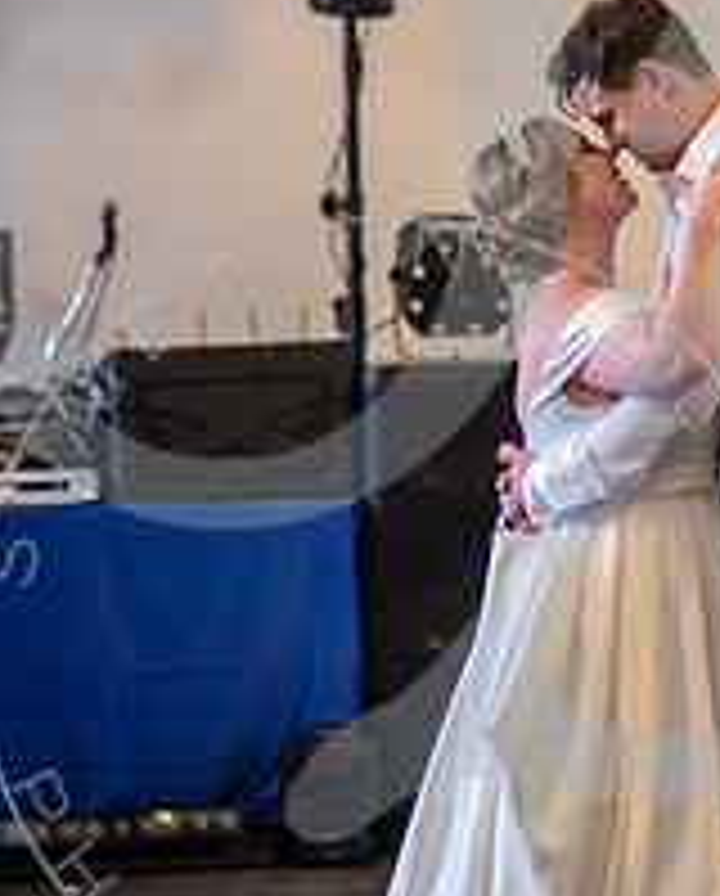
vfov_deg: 10.7
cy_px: 293
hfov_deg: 8.6
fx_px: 4780
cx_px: 594
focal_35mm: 180
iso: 400
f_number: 1.8
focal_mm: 85
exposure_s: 1/200
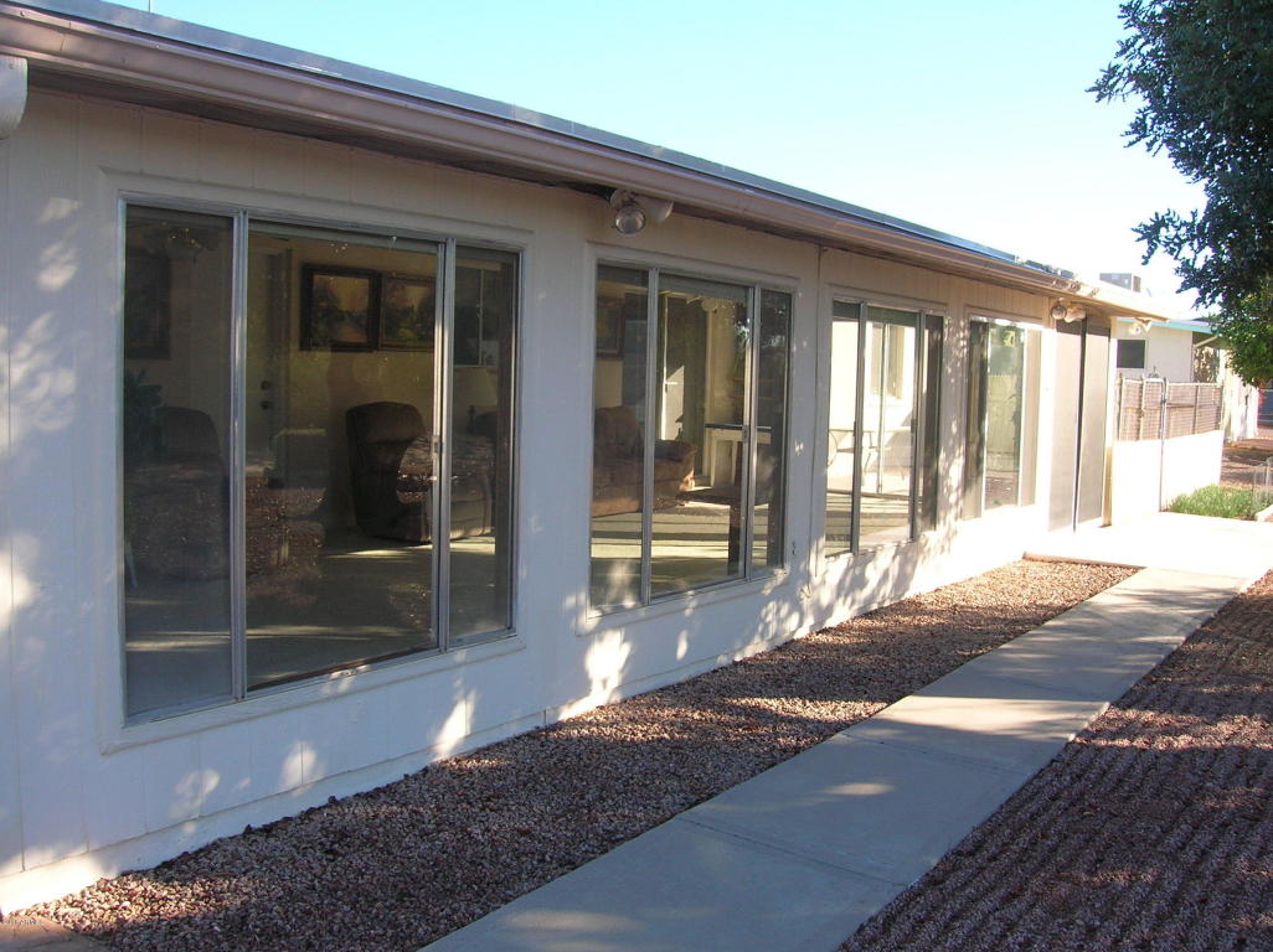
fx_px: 1249
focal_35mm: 34
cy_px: 476
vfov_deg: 41.7
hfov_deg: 54.0
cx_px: 636
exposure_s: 1/101
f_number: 4.9
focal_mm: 5.7
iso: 50
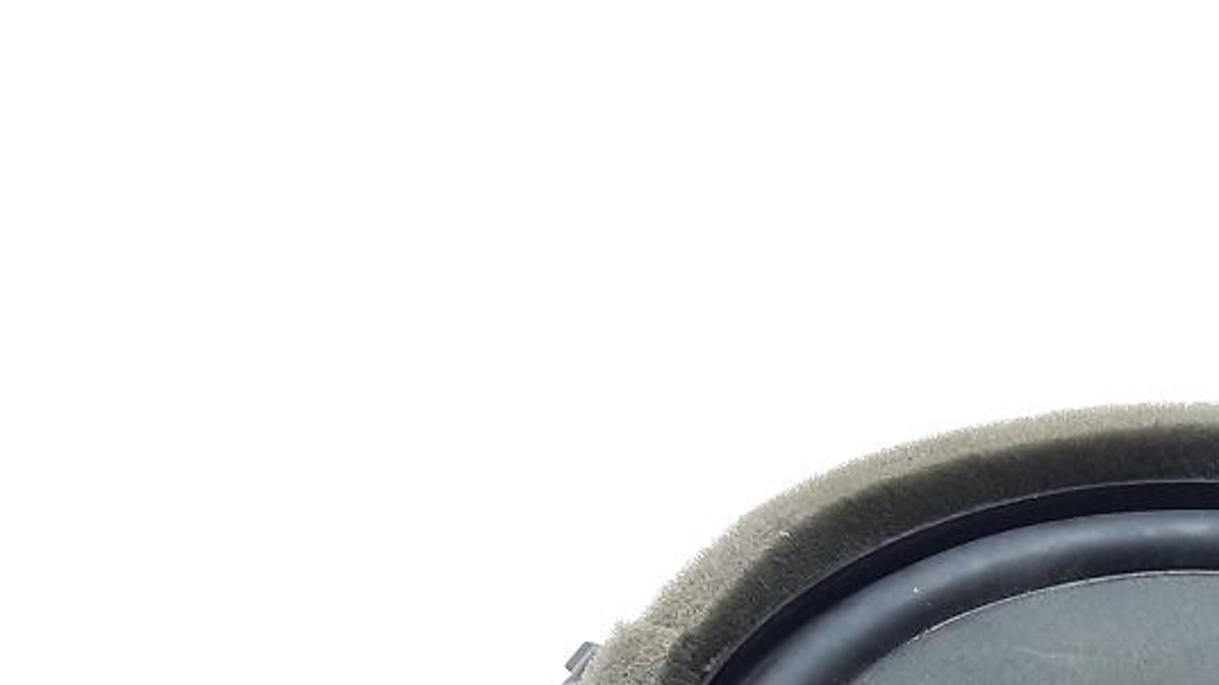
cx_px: 1201
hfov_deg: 31.9
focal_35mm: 61
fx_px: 1971
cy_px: 956
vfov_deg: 18.0
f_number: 2
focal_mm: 4.6
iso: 250
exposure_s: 1/50
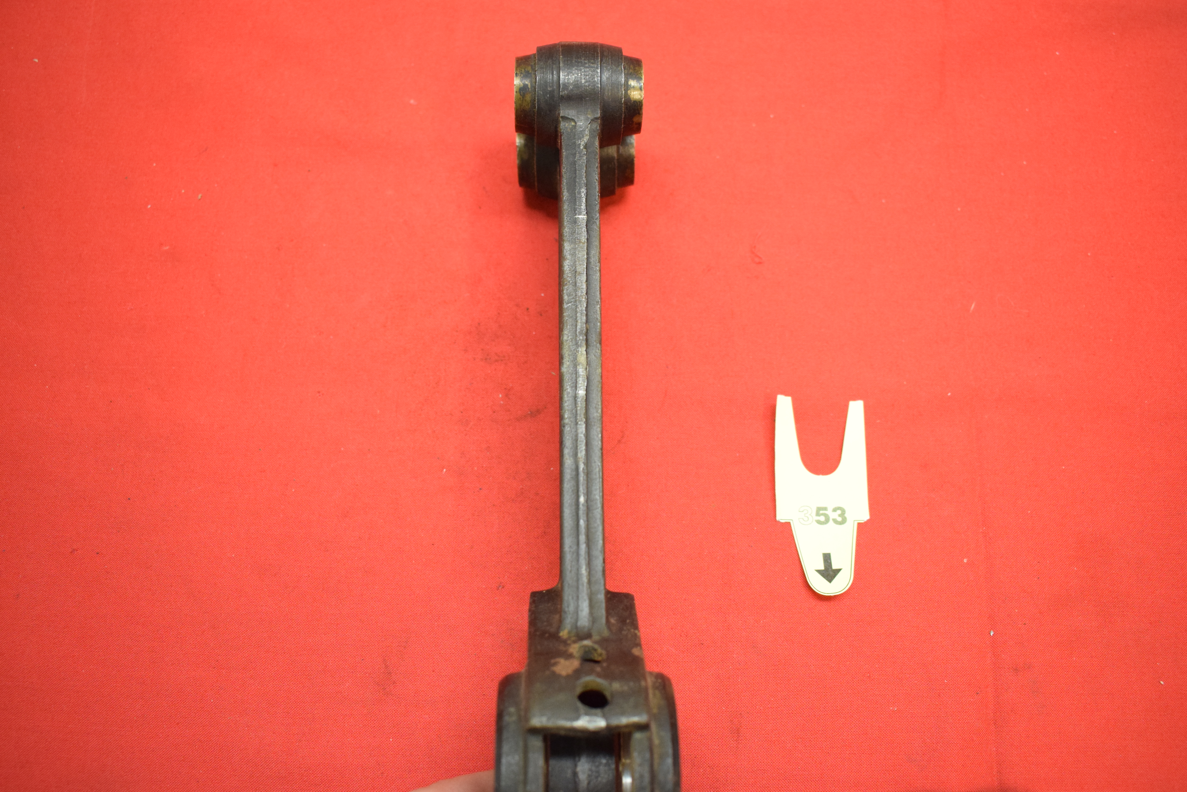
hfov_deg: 55.1
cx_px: 594
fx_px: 1138
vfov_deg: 38.4
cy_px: 396
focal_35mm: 34
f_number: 5
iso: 2000
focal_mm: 23
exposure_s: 1/100
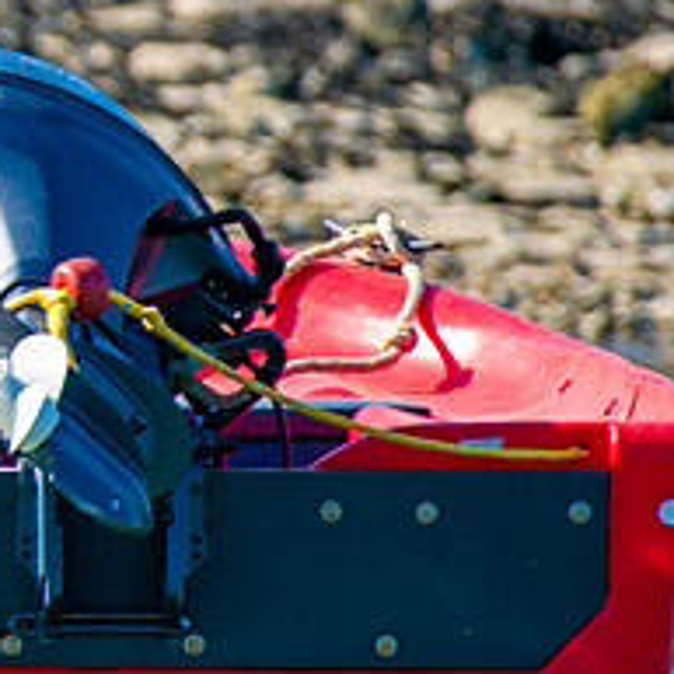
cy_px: 150
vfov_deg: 0.8
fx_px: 49520
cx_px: -349
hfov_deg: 0.8
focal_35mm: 2248
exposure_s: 1/640
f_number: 6.3
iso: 500
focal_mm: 600
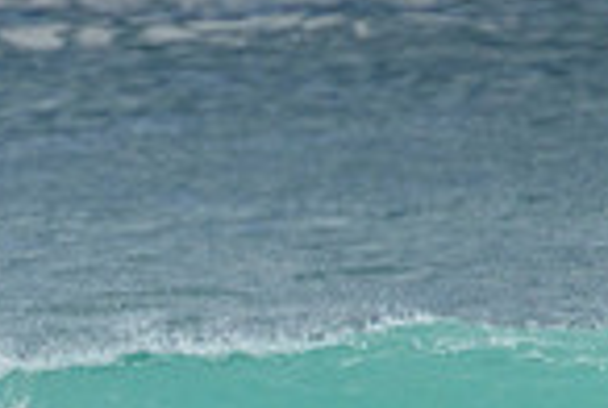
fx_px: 53630
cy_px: 656
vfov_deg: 0.4
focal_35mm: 3169
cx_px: 12
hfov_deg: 0.6
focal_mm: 800
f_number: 11
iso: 900
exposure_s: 1/2000
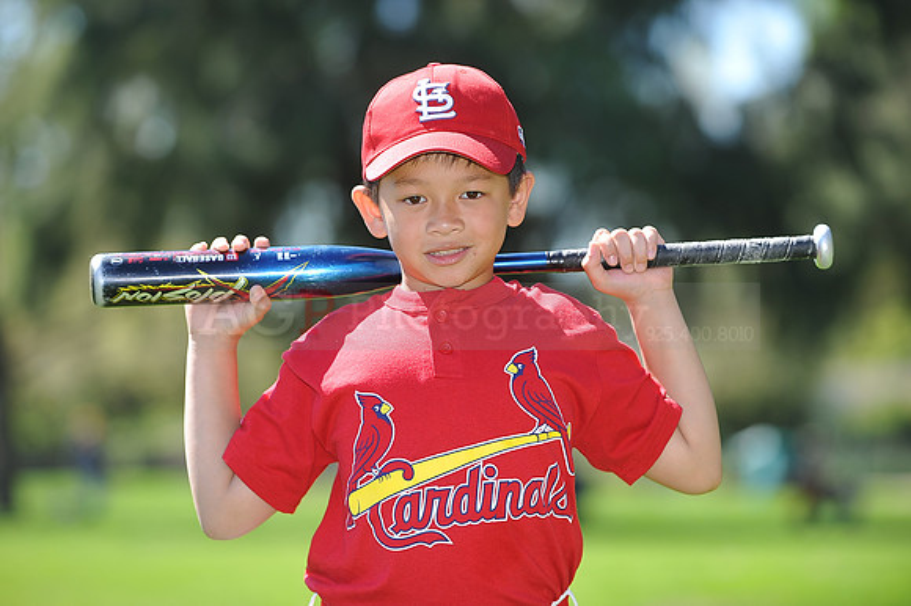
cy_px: 303
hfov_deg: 11.8
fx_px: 4426
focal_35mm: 175
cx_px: 456
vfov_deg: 7.8
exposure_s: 1/500
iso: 200
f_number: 4.5
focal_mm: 175
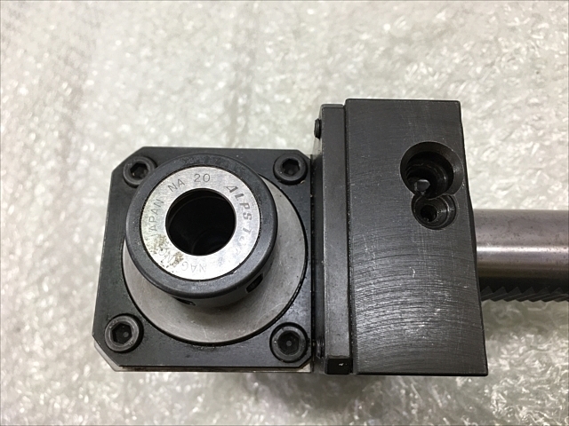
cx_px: 284
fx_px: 477
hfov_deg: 61.7
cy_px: 213
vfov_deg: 48.2
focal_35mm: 29
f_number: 2.2
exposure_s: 1/120
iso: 40
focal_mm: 4.15
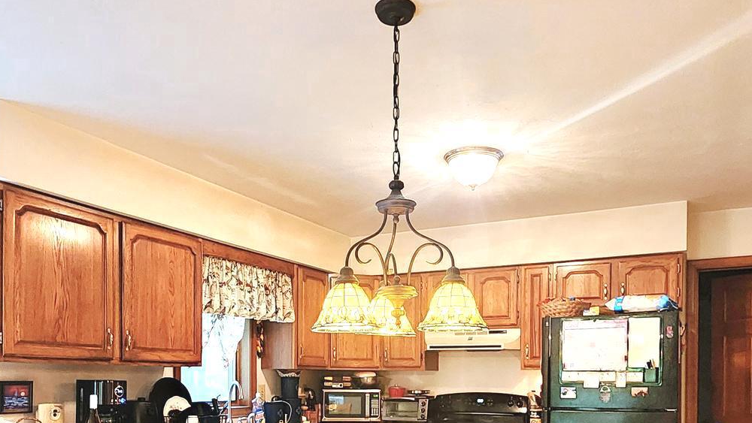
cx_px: 391
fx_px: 578
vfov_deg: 37.5
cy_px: 383
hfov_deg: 66.0
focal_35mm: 29
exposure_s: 1/30
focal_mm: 2.2
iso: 320
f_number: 2.2
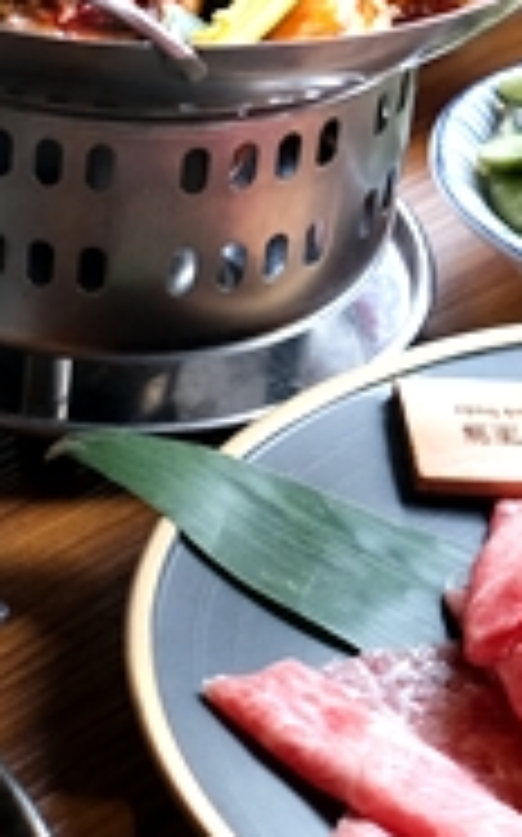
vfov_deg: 12.1
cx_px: -122
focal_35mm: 173
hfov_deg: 7.5
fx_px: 3944
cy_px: 670
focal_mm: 23
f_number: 3.2
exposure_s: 1/280
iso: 1000
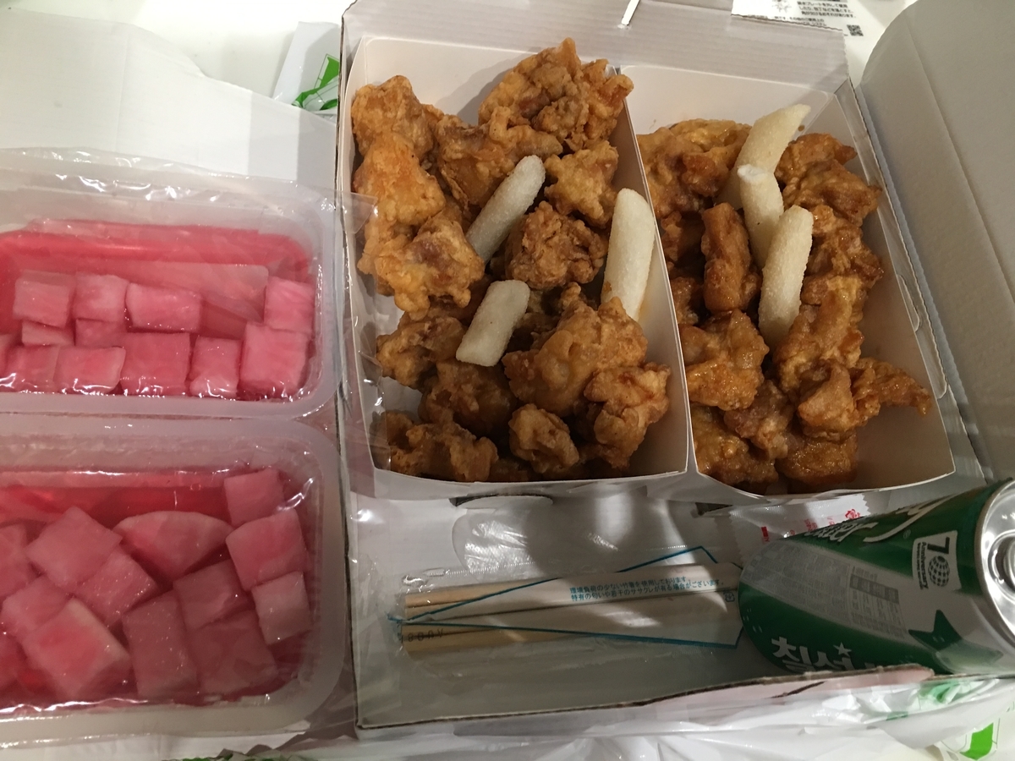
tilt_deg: -59.5
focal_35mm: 29
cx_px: 508
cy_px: 380
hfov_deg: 61.7
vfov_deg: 48.2
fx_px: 850
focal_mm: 4.15
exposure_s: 1/10
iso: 80
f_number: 2.2
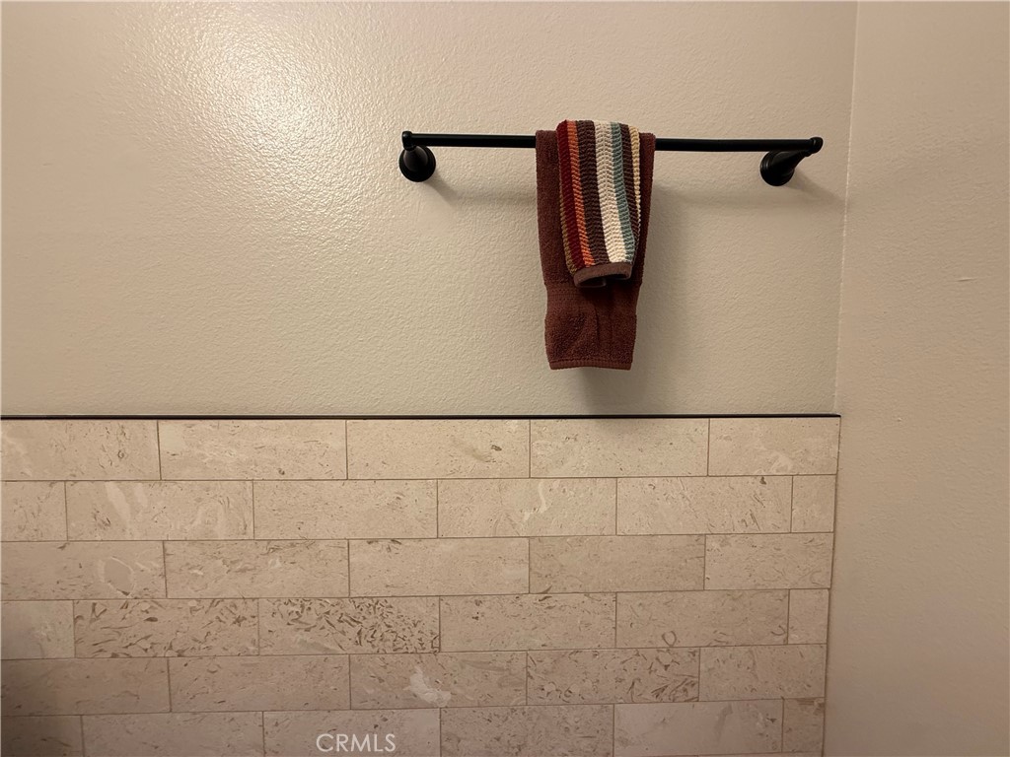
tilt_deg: -4.0
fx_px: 408
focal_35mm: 14
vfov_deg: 85.7
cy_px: 378
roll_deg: +0.2
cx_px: 505
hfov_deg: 102.1
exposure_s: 1/60
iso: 160
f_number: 2.2
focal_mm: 2.22
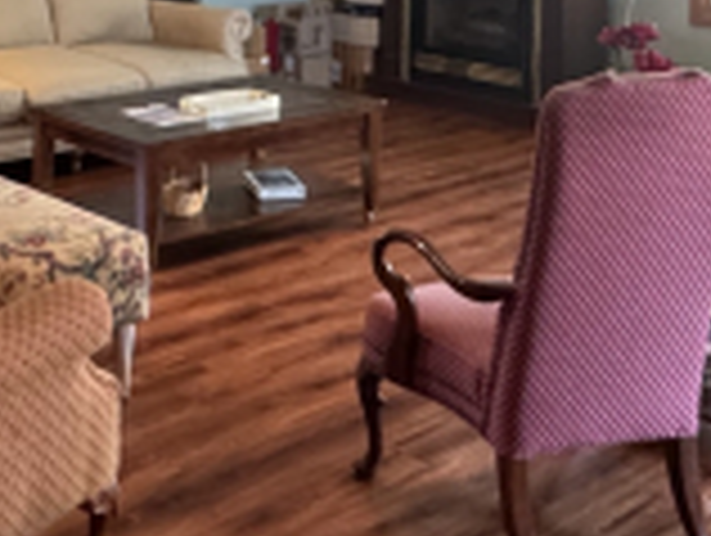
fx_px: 1214
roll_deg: -0.6
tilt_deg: +0.5
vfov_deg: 22.5
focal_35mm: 59
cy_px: -144
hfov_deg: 31.8
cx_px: 142
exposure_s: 1/60
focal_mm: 2.22
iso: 1250
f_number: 2.2
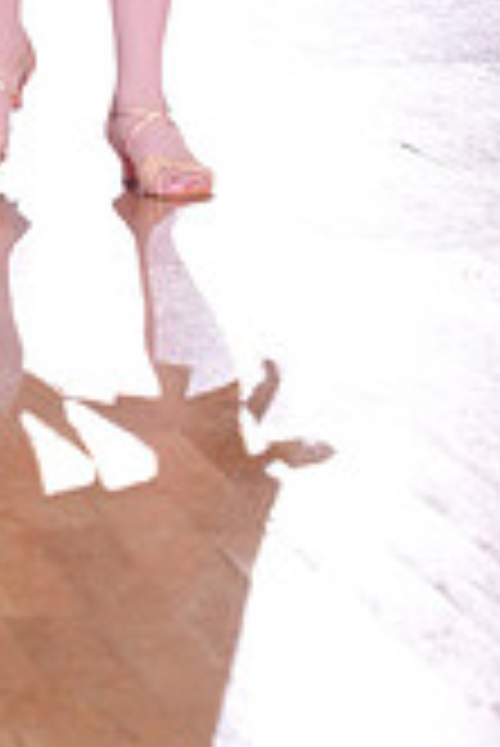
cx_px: -209
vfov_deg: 8.8
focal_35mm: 227
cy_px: -414
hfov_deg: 6.0
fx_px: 4719
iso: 5000
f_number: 5
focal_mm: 65
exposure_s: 1/320
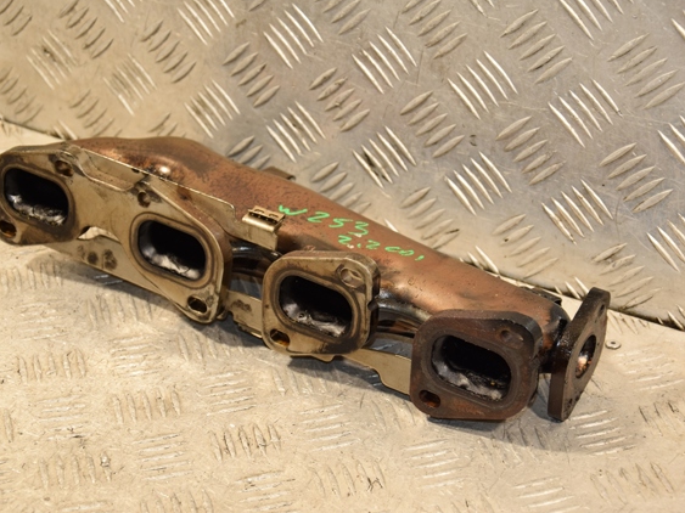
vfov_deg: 15.6
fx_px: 1880
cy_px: 258
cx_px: 331
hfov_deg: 20.7
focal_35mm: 95
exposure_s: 1/160
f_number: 5
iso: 800
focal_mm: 58
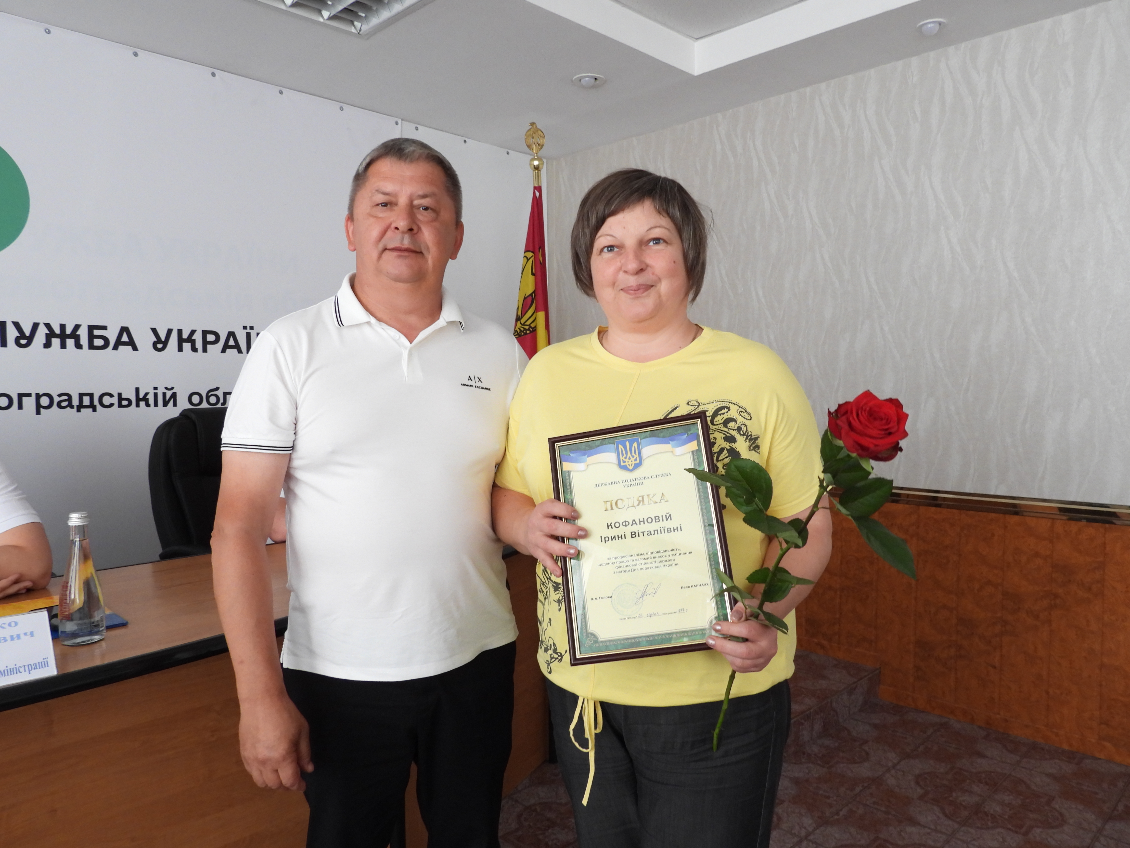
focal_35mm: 24
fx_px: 783
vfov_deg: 56.8
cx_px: 565
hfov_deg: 71.6
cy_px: 424
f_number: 2.8
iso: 280
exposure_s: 1/30
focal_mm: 4.3
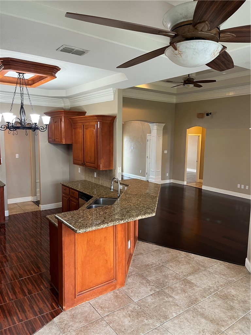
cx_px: 126
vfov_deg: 67.3
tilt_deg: -7.9
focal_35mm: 26
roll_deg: -0.2
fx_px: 251
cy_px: 168
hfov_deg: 53.1
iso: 160
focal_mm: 5.1
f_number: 1.6
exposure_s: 1/60
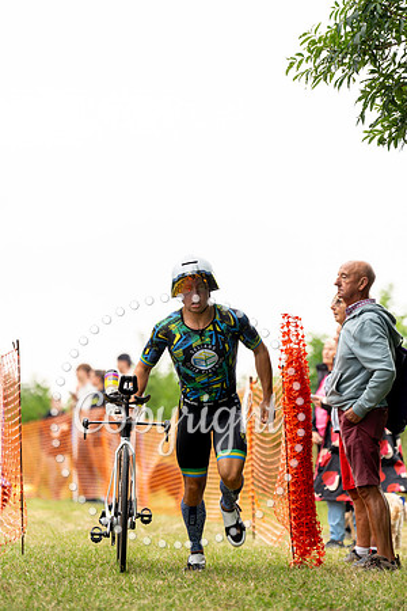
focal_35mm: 168
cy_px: 306
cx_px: 204
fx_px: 2849
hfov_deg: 8.2
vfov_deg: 12.2
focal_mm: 168
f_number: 3.2
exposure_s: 1/400
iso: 320
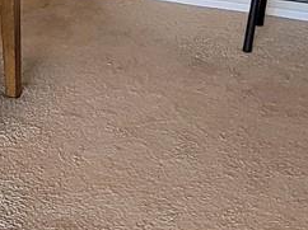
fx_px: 764
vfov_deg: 14.9
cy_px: -188
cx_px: 75
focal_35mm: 86
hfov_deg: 22.6
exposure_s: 1/60
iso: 250
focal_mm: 2.2
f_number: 2.2
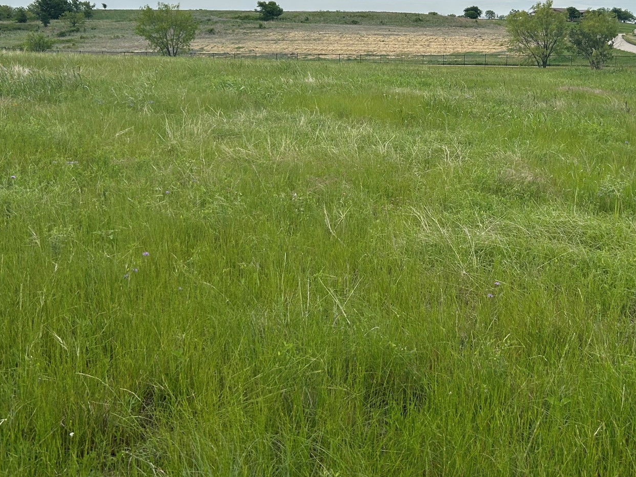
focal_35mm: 43
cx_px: 369
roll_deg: -0.6
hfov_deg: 43.7
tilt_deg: -5.3
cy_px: 112
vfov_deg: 32.9
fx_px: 790
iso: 50
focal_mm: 5.7
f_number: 1.5
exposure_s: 1/4115
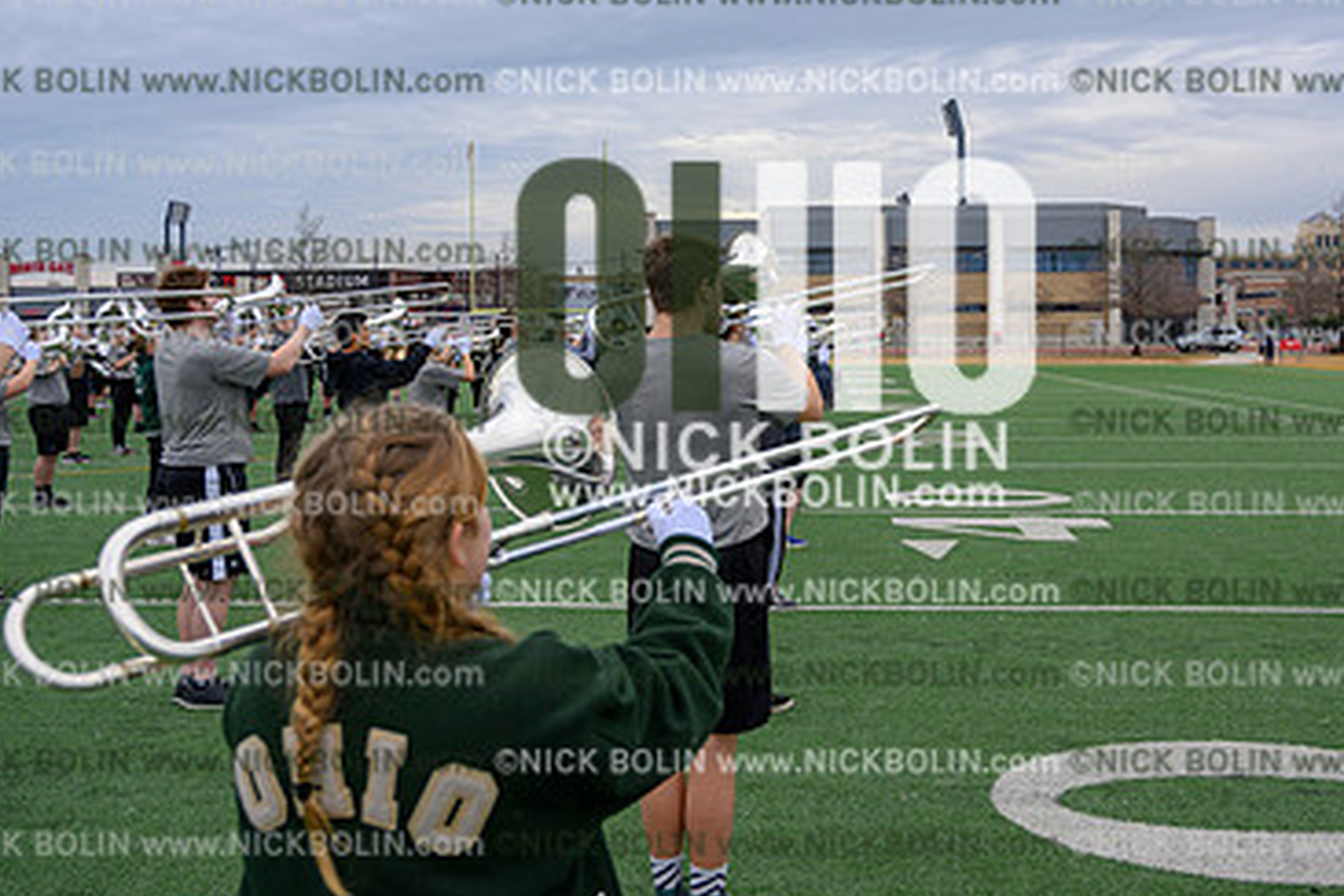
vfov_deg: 34.9
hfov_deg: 50.5
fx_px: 1419
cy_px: 336
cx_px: 775
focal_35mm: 38
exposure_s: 1/640
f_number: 4
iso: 100
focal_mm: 24
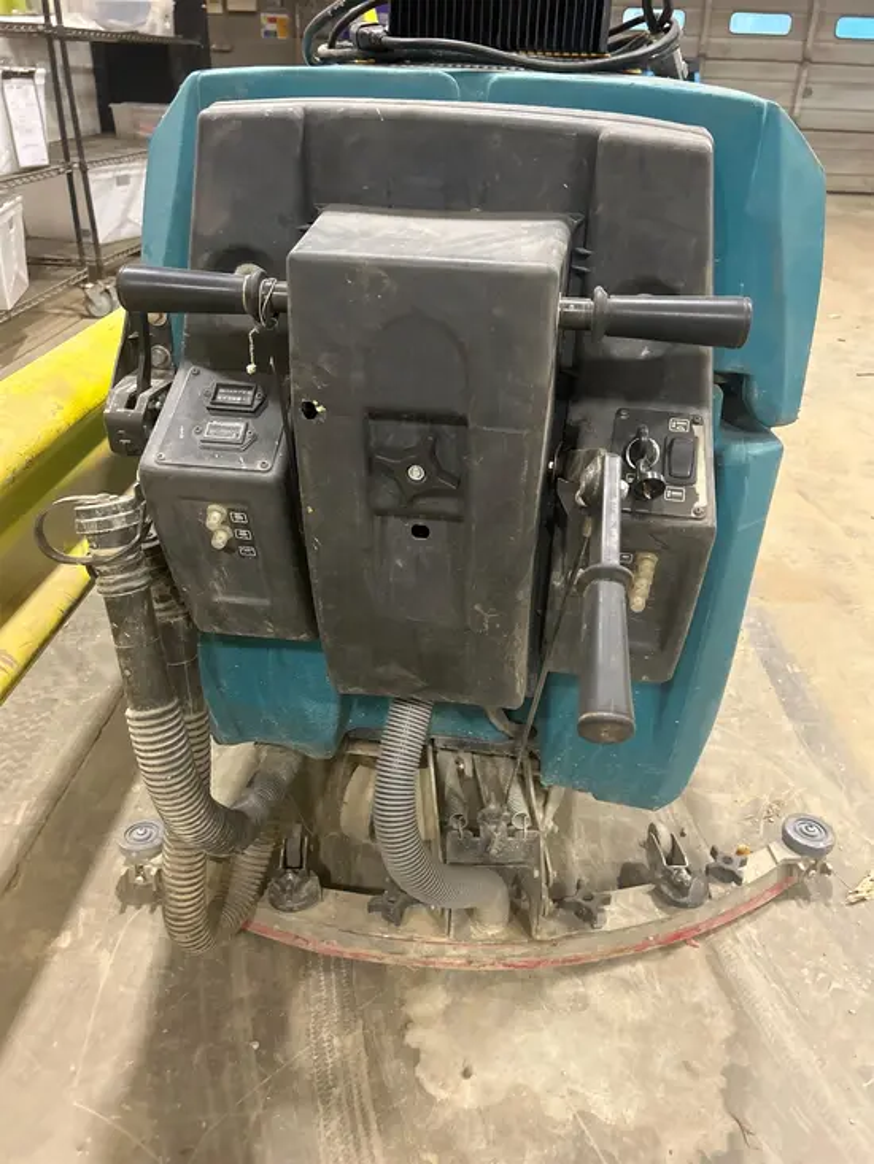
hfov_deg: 53.1
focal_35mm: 26
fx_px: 875
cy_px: 582
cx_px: 437
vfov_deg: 67.3
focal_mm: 5.7
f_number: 1.5
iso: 250
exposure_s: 1/60
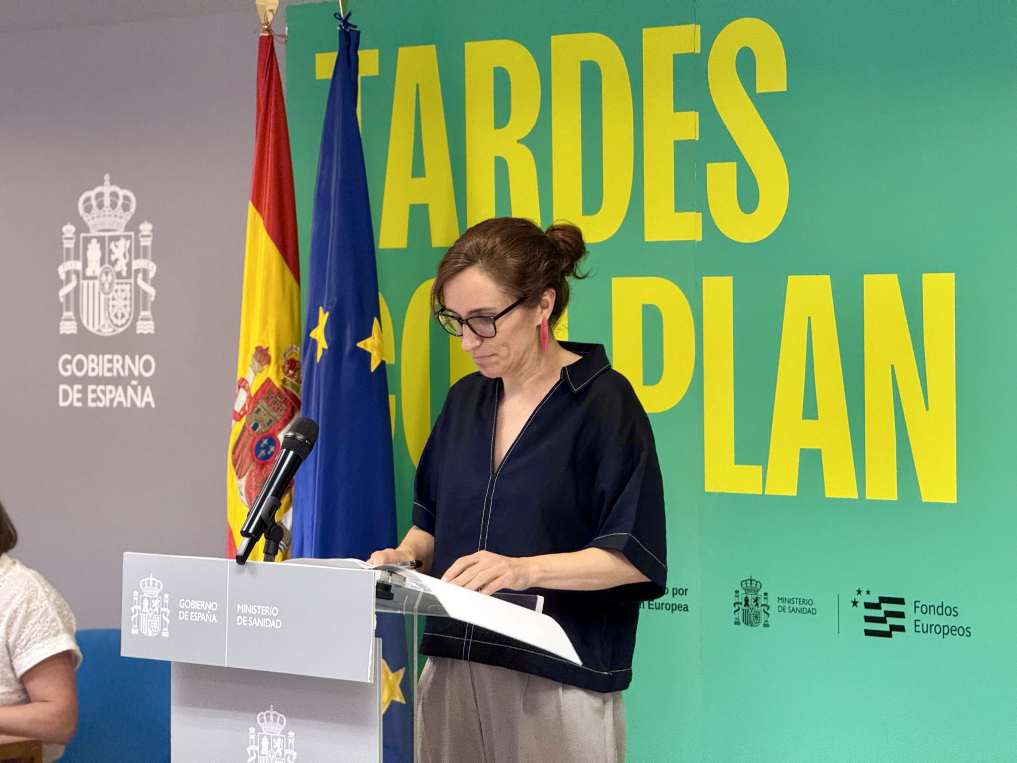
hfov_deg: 16.4
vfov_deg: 12.3
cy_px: 382
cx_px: 508
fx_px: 3526
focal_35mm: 120
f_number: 2.8
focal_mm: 15.66
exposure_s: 1/50
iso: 400
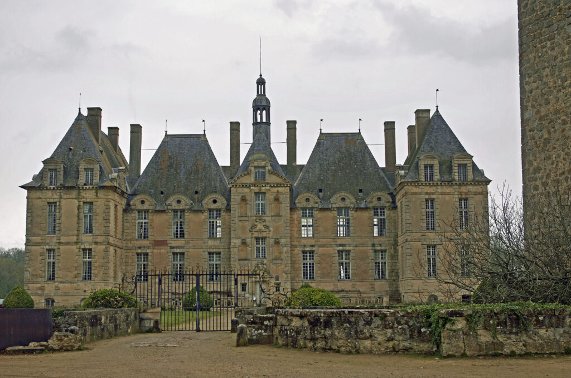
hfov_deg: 37.9
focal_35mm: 52
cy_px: 189
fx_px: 831
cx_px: 286
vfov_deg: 25.6
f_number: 5.6
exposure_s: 1/125
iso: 100
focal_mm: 35
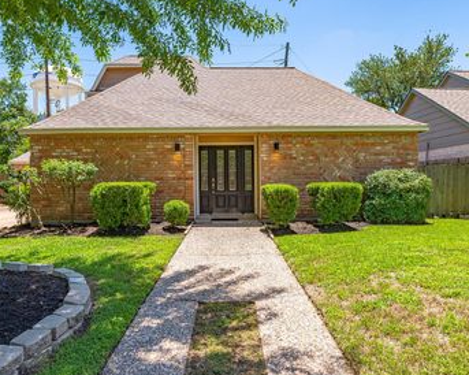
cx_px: 222
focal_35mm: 26
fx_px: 361
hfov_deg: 66.0
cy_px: 185
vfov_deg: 54.9
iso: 125
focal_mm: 19
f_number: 10
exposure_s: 1/250
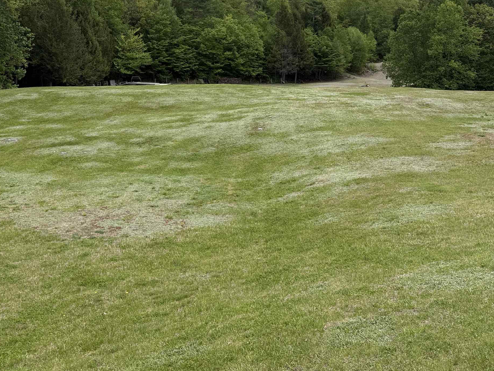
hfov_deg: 46.7
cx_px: 220
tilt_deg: +6.1
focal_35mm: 40
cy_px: 71
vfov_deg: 34.8
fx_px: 571
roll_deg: +0.9
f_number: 1.78
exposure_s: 1/6173
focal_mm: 6.76
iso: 80
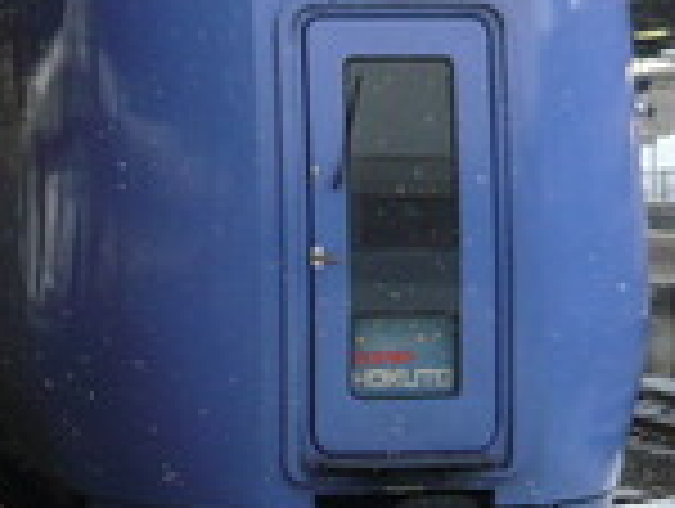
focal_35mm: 162
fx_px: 3164
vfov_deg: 9.2
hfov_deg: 12.0
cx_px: -14
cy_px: 182
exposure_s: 1/125
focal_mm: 6
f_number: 2.9
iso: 100
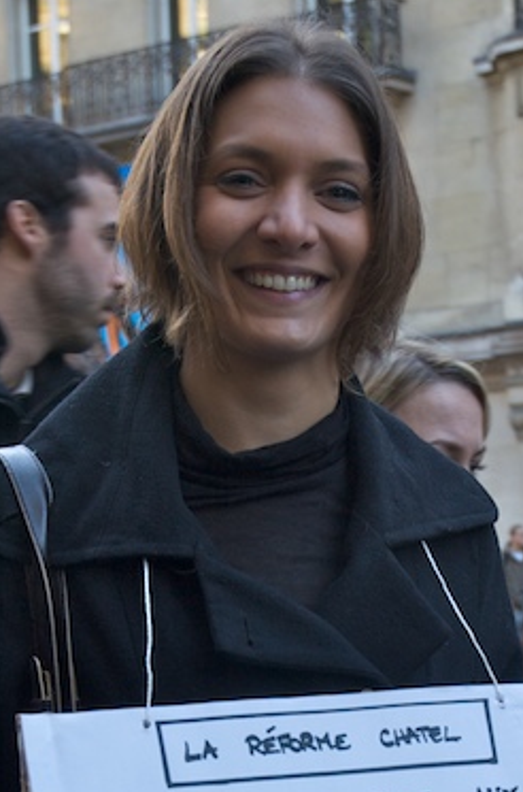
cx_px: 384
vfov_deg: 19.9
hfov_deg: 13.6
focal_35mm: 100
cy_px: 781
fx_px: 2193
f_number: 4
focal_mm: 31
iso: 200
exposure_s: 1/50
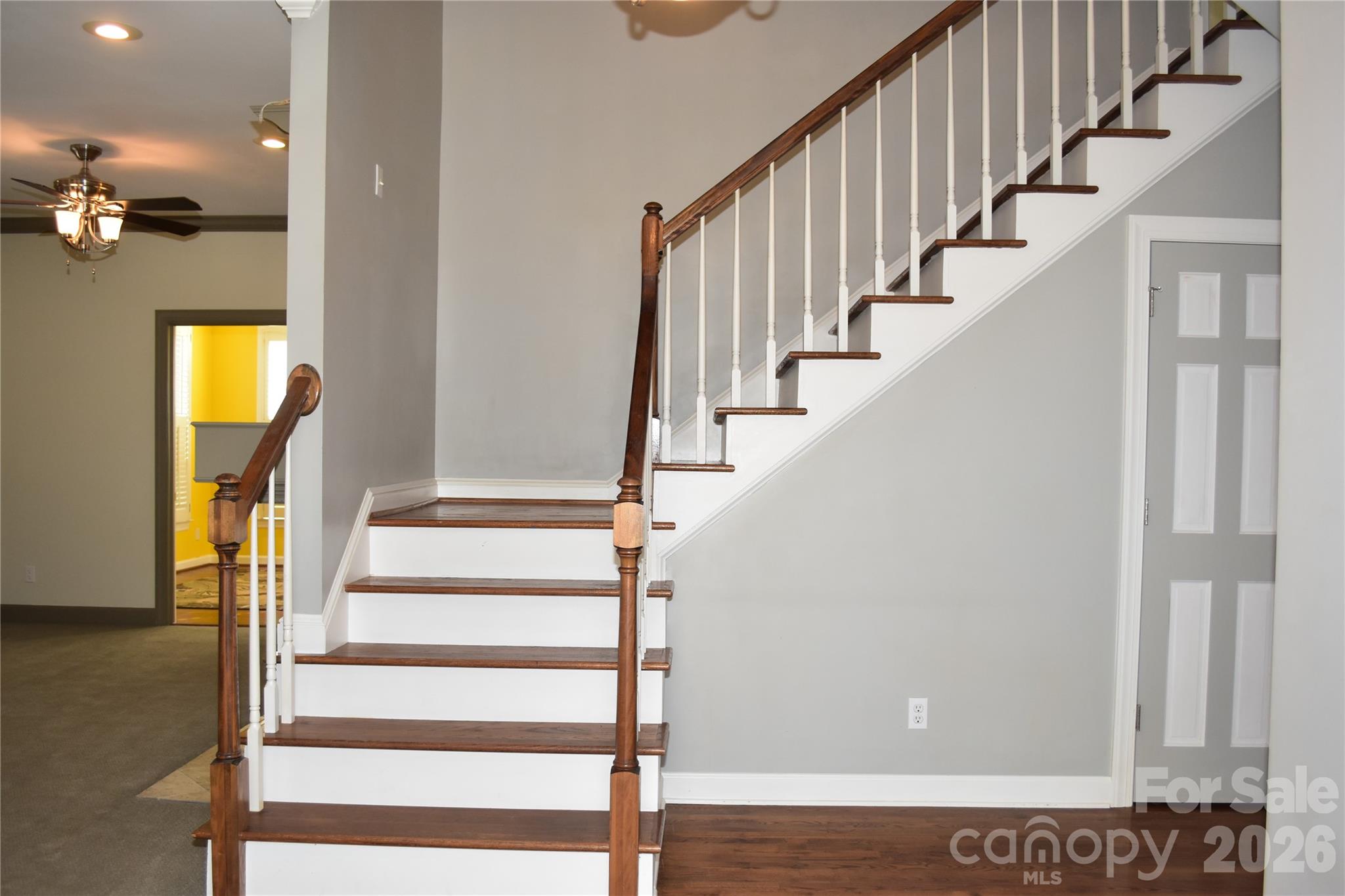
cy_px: 448
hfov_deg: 61.9
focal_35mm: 30
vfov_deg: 43.6
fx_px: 1121
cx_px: 672
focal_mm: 20
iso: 800
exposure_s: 1/60
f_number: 4.5
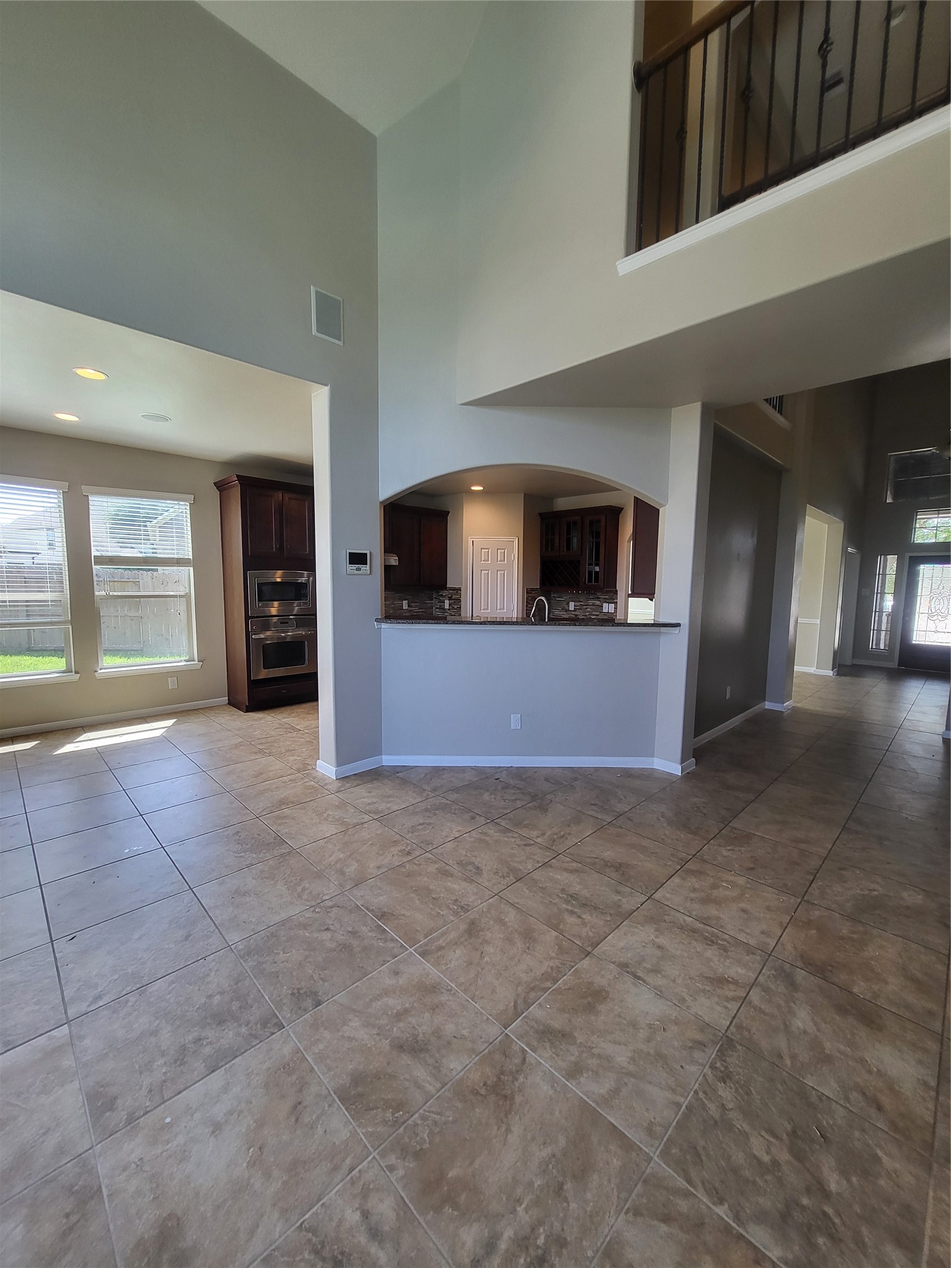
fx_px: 476
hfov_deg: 89.9
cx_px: 476
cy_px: 634
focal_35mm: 13
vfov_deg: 106.2
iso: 80
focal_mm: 1.74
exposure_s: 1/60
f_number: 2.2
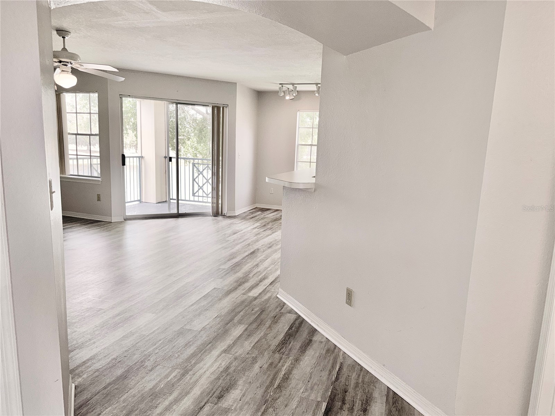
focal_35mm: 24
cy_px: 208
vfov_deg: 56.8
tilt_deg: -10.0
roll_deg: -1.9
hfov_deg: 71.6
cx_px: 278
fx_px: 385
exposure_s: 1/172
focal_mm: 6.76
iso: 64
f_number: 1.78
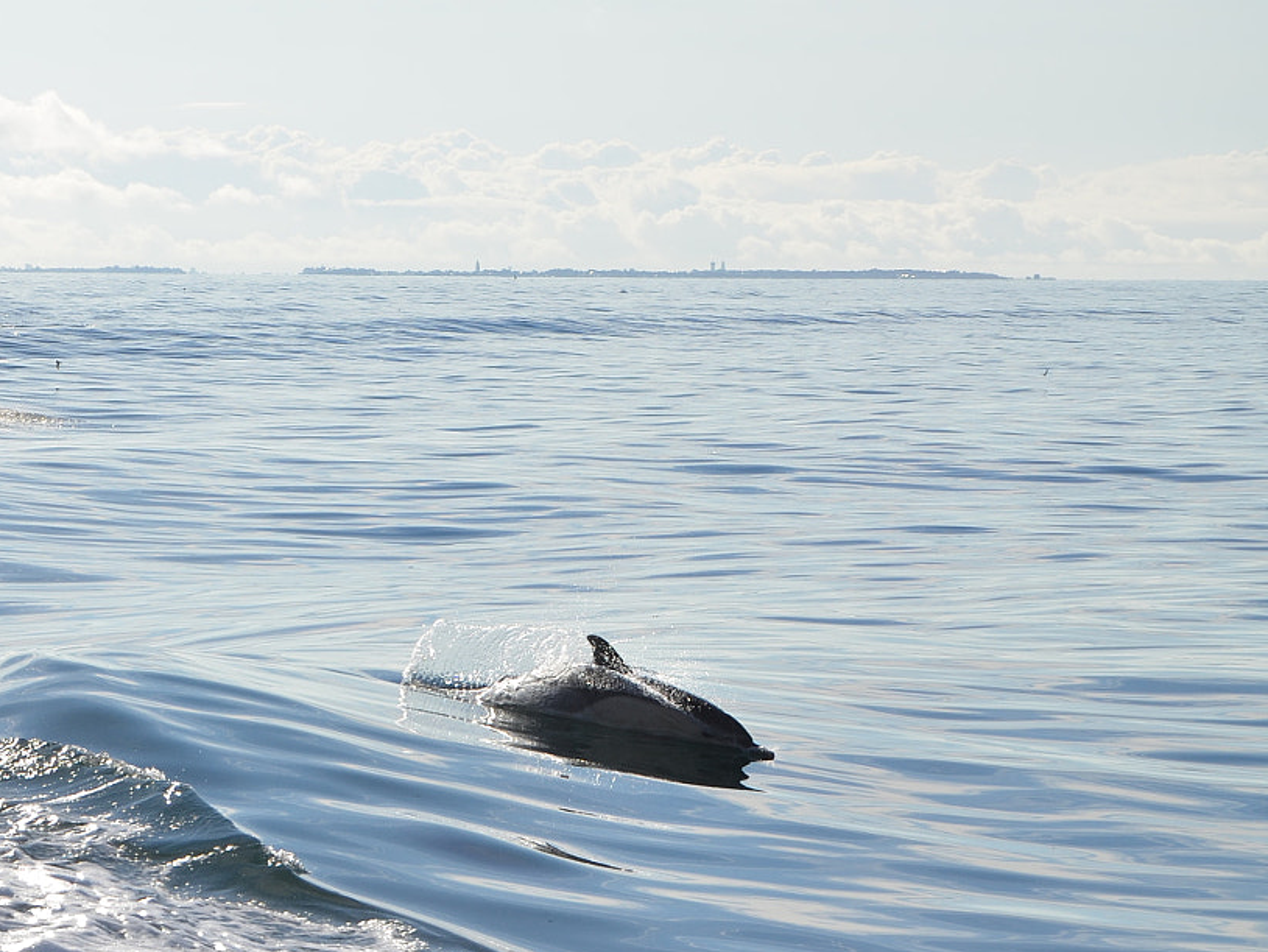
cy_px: 488
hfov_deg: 11.9
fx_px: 6009
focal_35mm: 164
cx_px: 72
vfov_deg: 9.1
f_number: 10
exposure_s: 1/400
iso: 100
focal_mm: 58
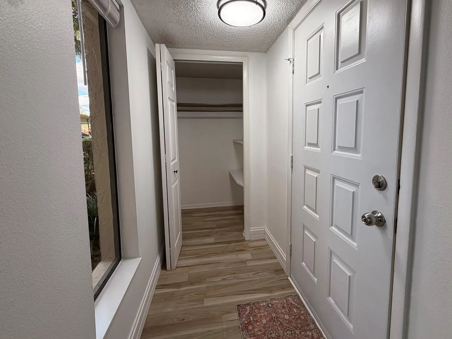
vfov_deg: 77.8
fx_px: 209
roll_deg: +1.2
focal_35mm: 16
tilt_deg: -5.8
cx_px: 241
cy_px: 150
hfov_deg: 94.4
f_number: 2.2
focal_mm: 2.22
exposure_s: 1/120
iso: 100
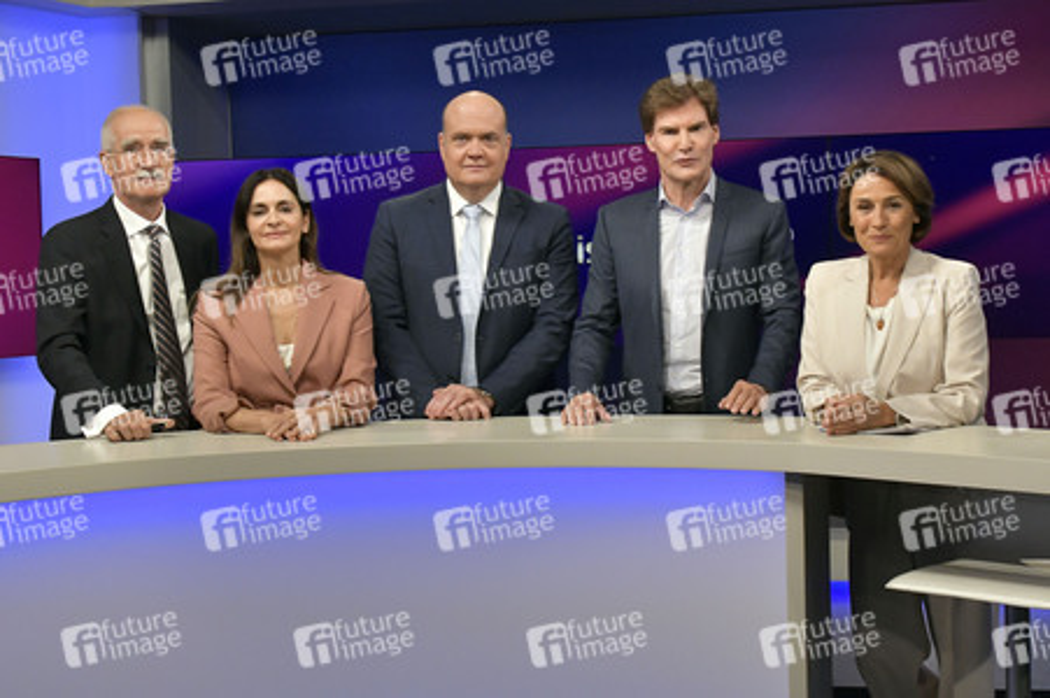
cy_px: 349
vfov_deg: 42.3
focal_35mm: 31
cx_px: 525
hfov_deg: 60.3
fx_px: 903
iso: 2500
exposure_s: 1/200
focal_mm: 31
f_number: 6.3
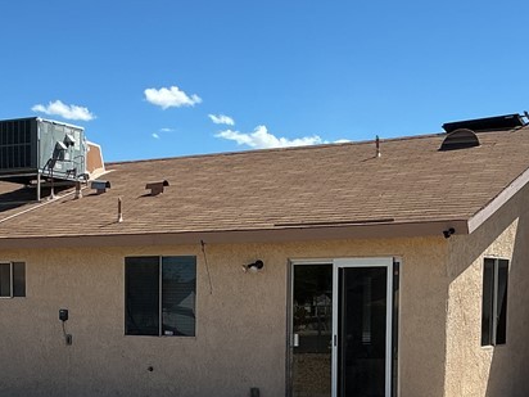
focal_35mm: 72
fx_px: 1100
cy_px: 378
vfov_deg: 19.9
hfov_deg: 26.7
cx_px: 141
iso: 25
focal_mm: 3
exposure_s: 1/1786
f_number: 1.8
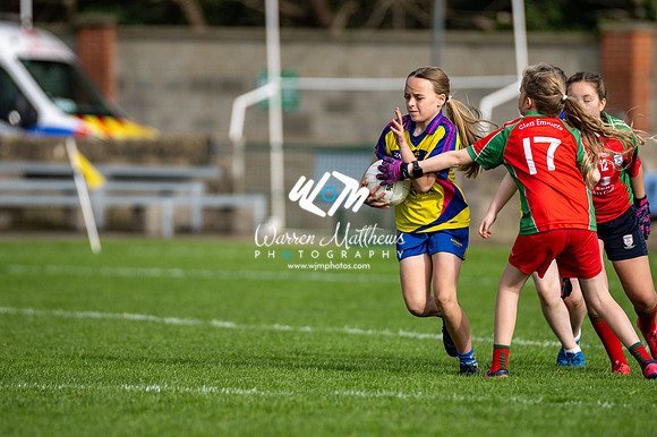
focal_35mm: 450
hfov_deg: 4.6
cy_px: 218
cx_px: 328
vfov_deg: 3.1
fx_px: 8208
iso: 180
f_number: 2.8
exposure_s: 1/6400
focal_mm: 300
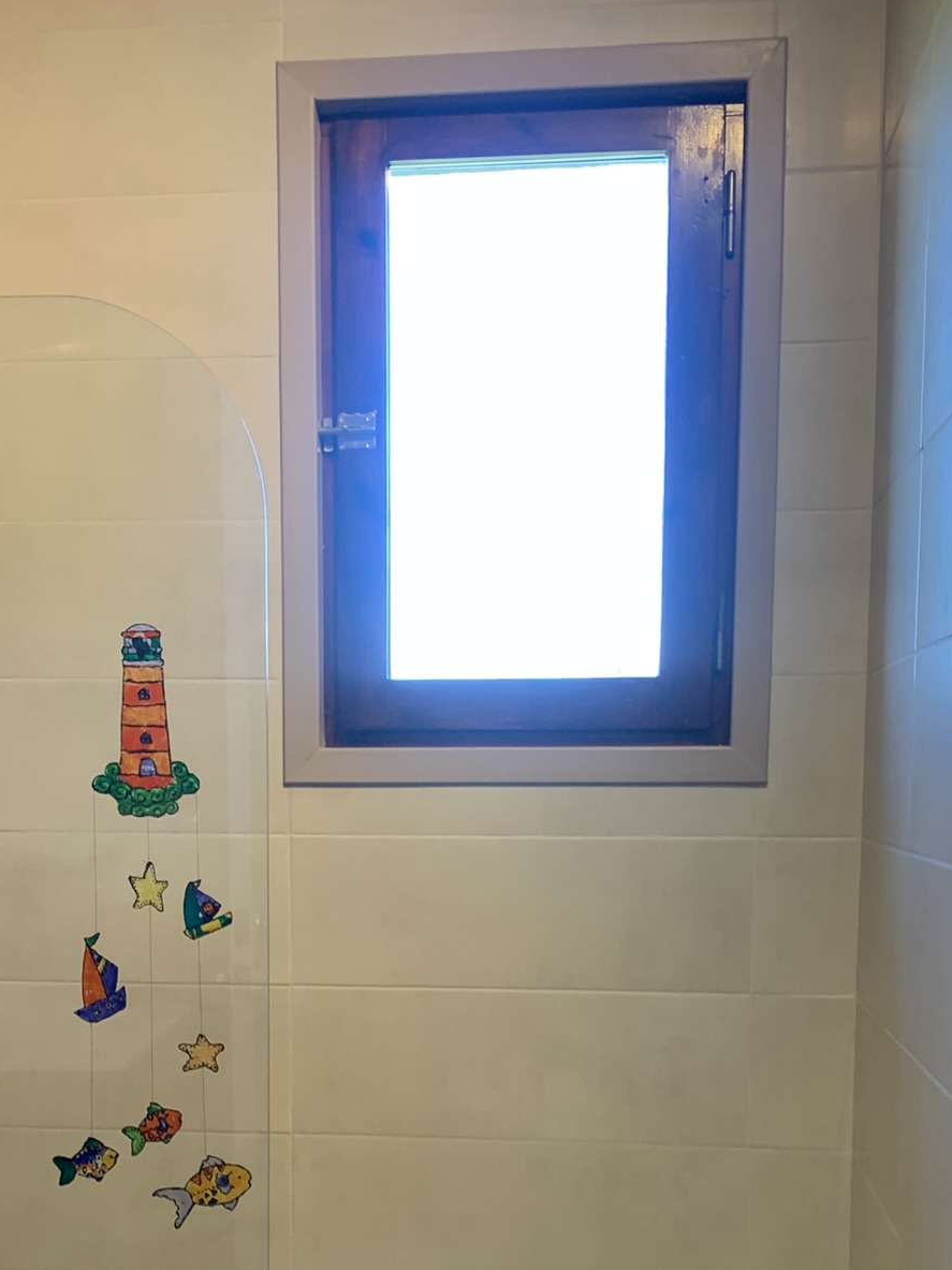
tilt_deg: -6.4
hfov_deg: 32.2
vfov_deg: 40.7
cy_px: 974
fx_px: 1650
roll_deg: +0.6
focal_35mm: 45
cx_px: 450
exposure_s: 1/50
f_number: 1.8
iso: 80
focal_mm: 4.25
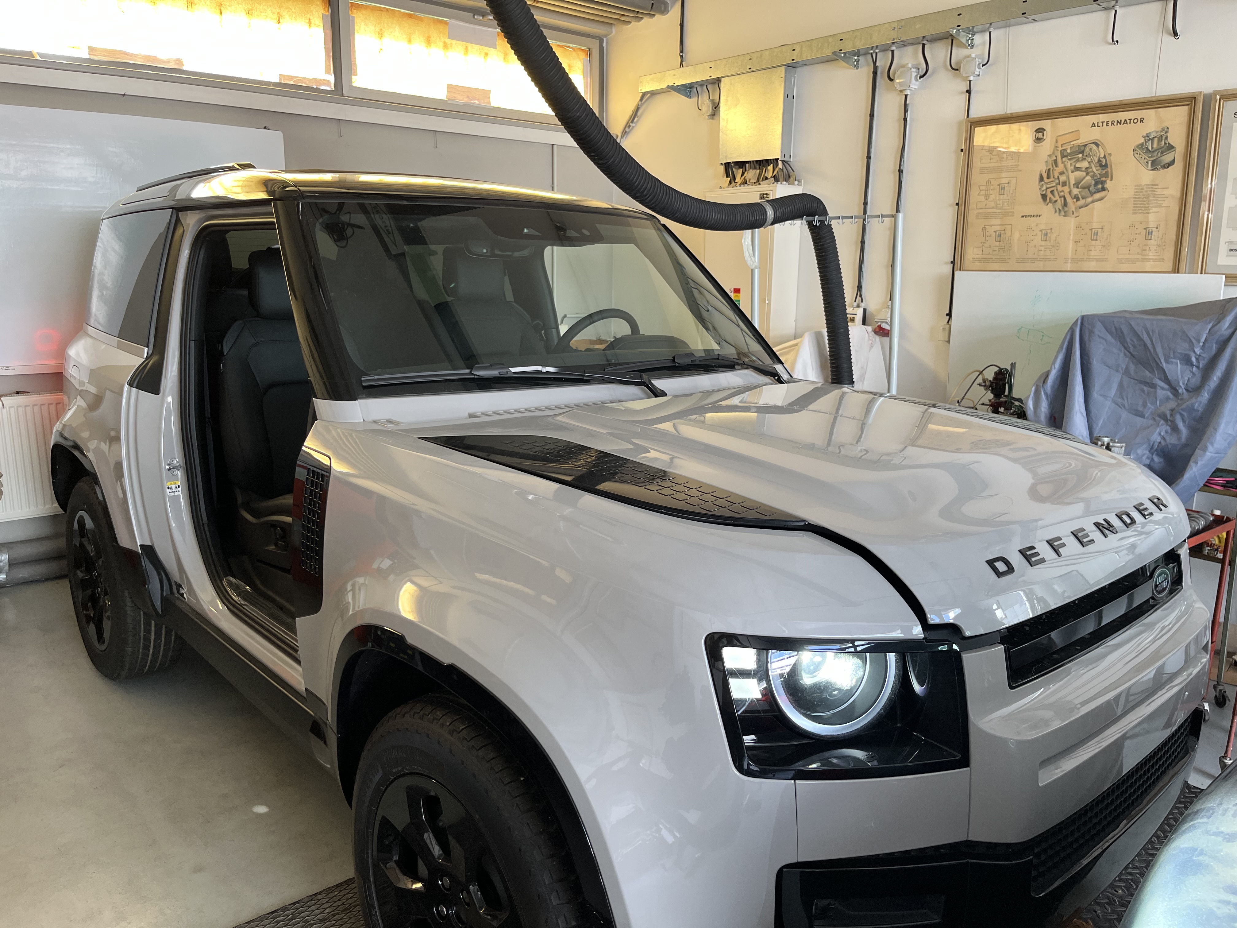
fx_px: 929
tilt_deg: -10.9
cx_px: 618
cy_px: 464
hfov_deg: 67.3
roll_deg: -1.1
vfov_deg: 53.1
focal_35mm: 26
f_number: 1.6
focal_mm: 5.1
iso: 100
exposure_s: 1/100
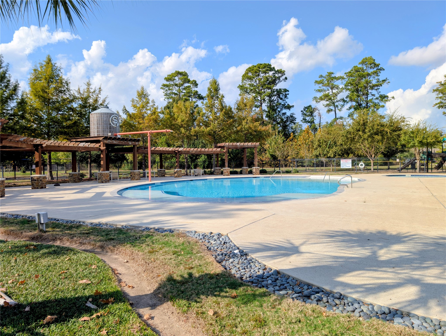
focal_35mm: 24
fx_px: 310
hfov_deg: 71.5
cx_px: 223
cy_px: 168
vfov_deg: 56.9
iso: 21
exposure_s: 1/1125
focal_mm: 6.9
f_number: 1.68
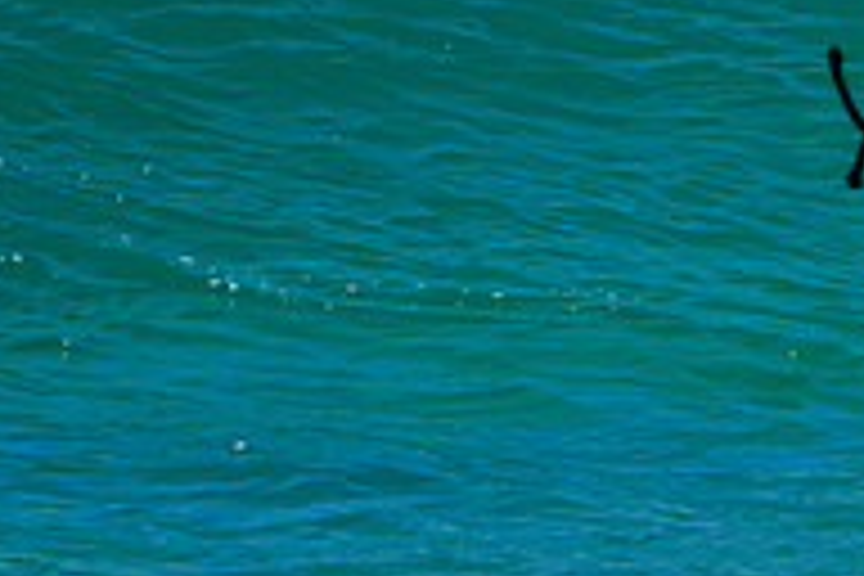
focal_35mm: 1809
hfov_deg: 1.1
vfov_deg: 0.8
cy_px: 84
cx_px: 1505
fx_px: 43413
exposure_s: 1/2000
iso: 1000
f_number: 11
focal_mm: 500
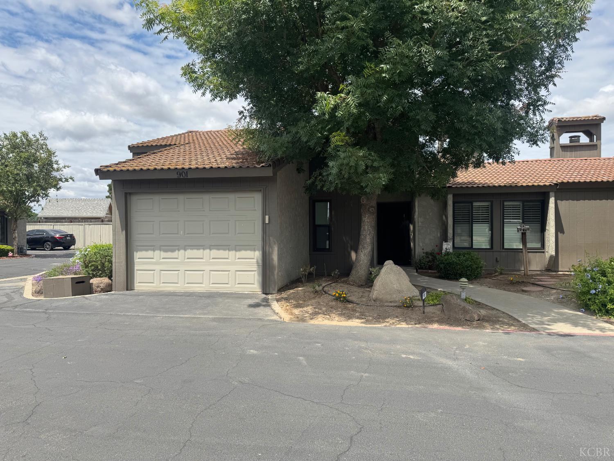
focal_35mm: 24
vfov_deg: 56.8
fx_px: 426
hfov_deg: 71.6
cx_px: 307
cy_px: 230
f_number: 1.78
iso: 80
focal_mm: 6.76
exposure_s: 1/3597
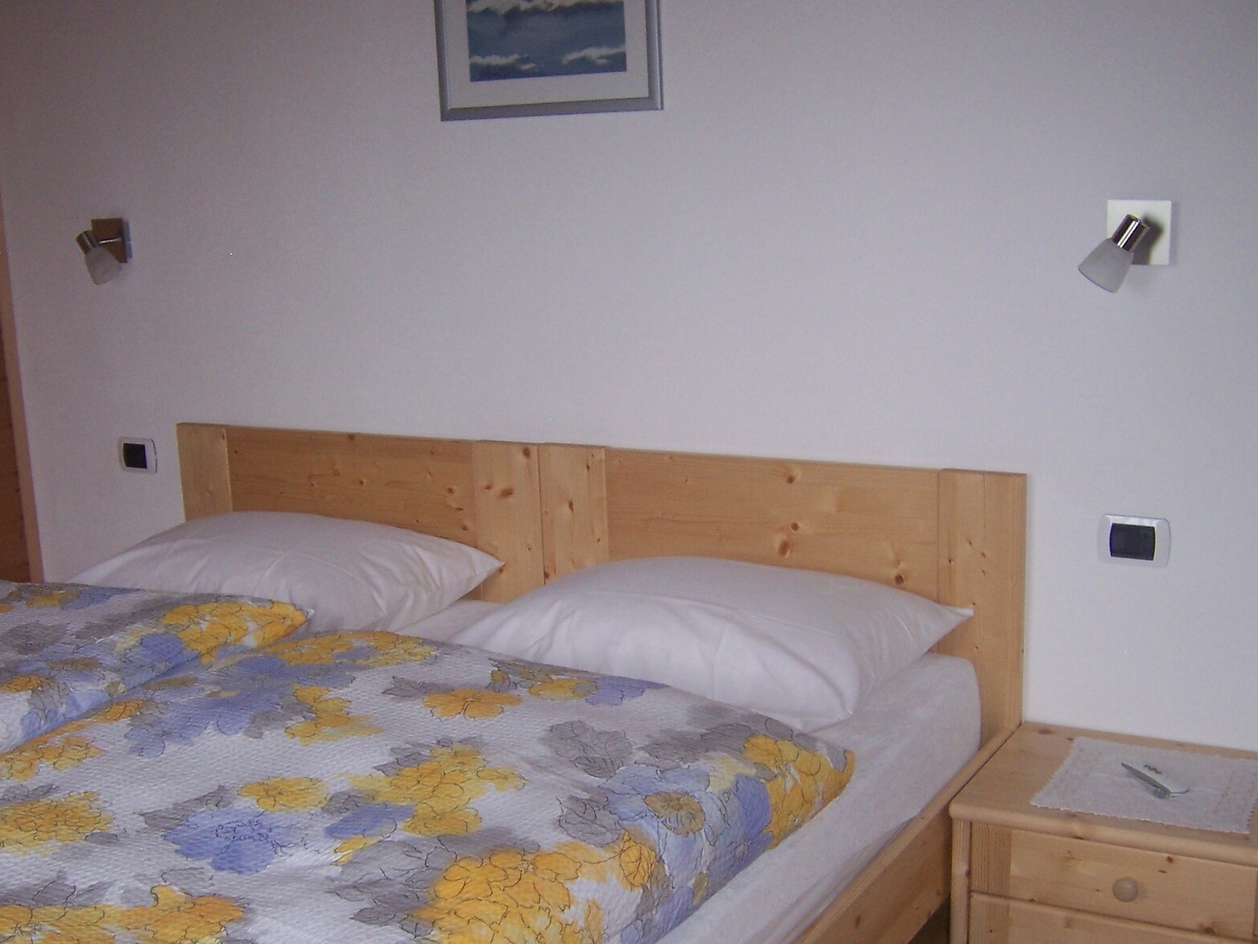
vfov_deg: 32.8
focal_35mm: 44
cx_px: 584
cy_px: 538
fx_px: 1599
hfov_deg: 42.9
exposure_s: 1/60
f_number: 2.8
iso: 125
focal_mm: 6.2
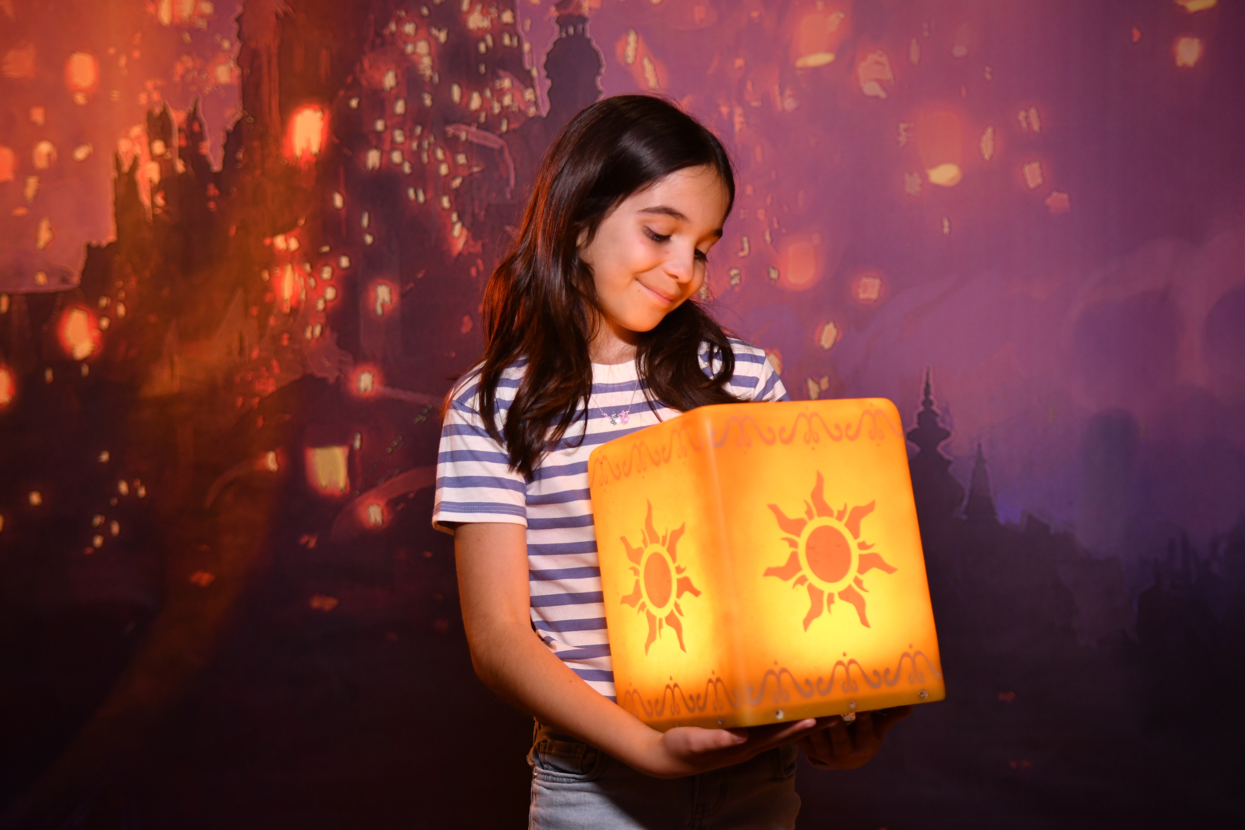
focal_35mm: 48
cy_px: 415
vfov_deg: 28.1
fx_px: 1660
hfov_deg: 41.1
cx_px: 622
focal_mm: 32
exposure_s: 1/125
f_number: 2.8
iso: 640
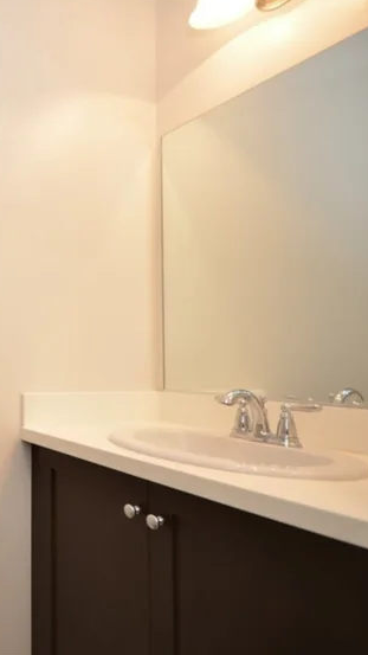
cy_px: 325
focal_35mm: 24
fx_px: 416
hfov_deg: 35.9
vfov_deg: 76.3
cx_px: -84
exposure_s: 1/60
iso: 450
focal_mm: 10
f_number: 4
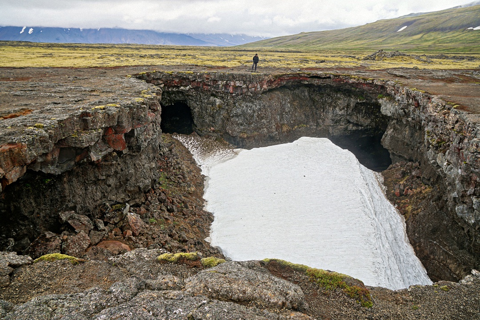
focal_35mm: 27
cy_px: 160
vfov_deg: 47.9
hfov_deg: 67.4
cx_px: 240
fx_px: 360
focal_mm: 18
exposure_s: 1/100
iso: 100
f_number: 7.1
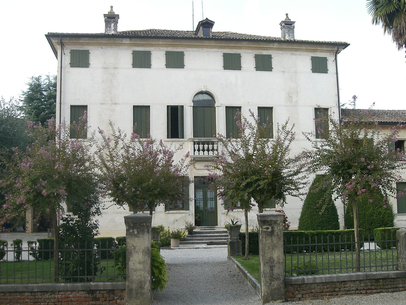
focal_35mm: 40
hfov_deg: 46.8
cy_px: 159
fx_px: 469
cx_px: 210
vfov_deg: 36.0
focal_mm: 6.3
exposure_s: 1/250
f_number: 3.1
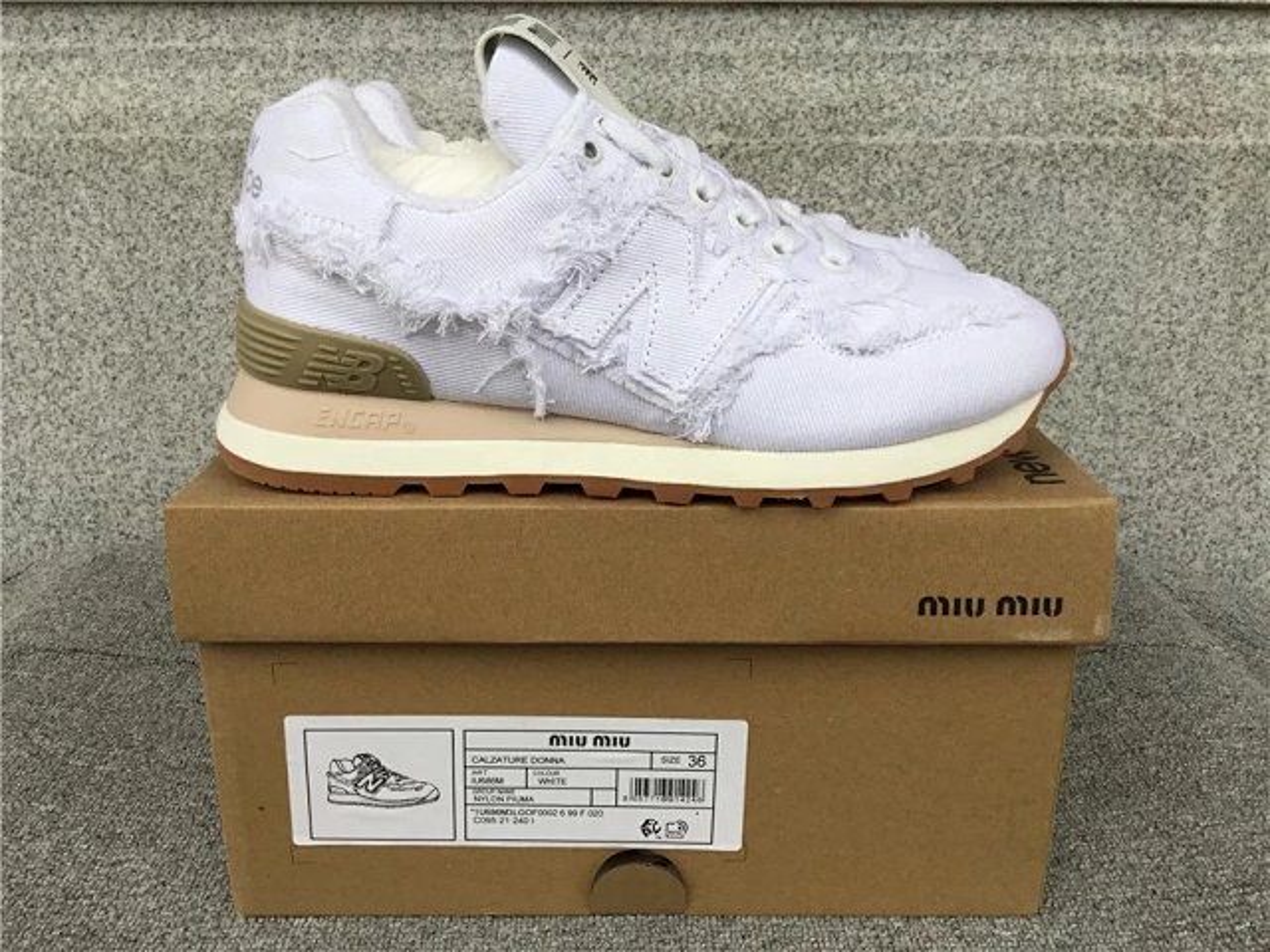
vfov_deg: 45.4
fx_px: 1137
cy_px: 476
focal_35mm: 31
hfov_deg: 58.4
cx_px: 635
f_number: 2.4
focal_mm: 3.3
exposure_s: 1/100
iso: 40
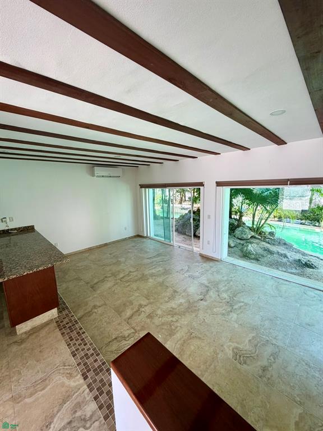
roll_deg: +1.3
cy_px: 216
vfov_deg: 102.1
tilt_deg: -9.3
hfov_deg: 85.7
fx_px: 174
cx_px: 162
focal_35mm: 14
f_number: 2.2
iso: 160
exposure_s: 1/121
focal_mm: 2.22
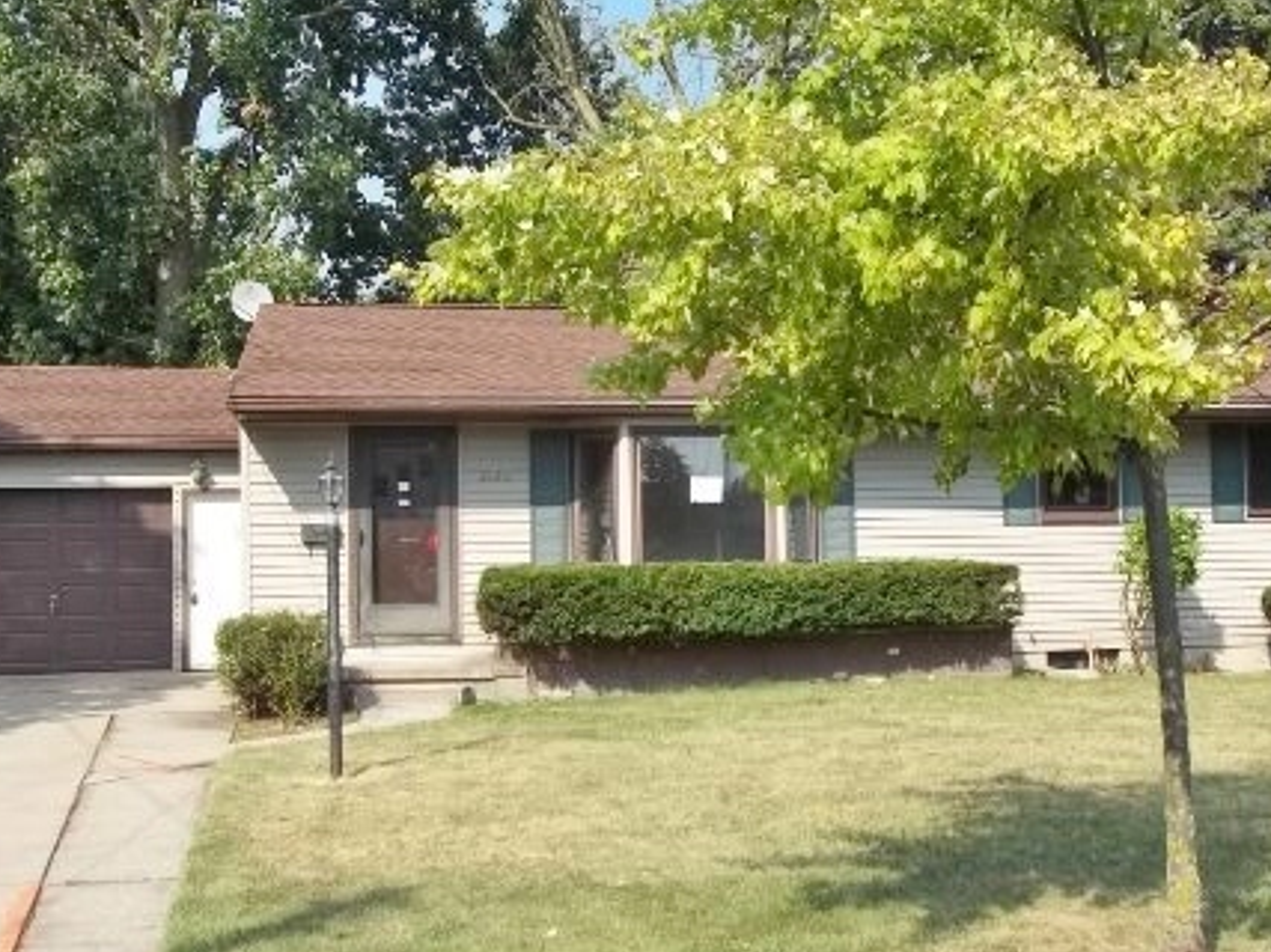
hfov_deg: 39.6
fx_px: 1762
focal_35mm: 48
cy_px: 506
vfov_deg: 30.2
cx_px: 714
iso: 64
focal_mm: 5.7
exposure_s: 1/100
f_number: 8.8
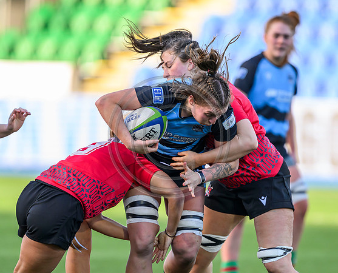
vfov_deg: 2.1
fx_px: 7590
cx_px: 215
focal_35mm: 756
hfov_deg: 2.6
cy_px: 200
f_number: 2.8
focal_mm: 400
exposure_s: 1/1600
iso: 800
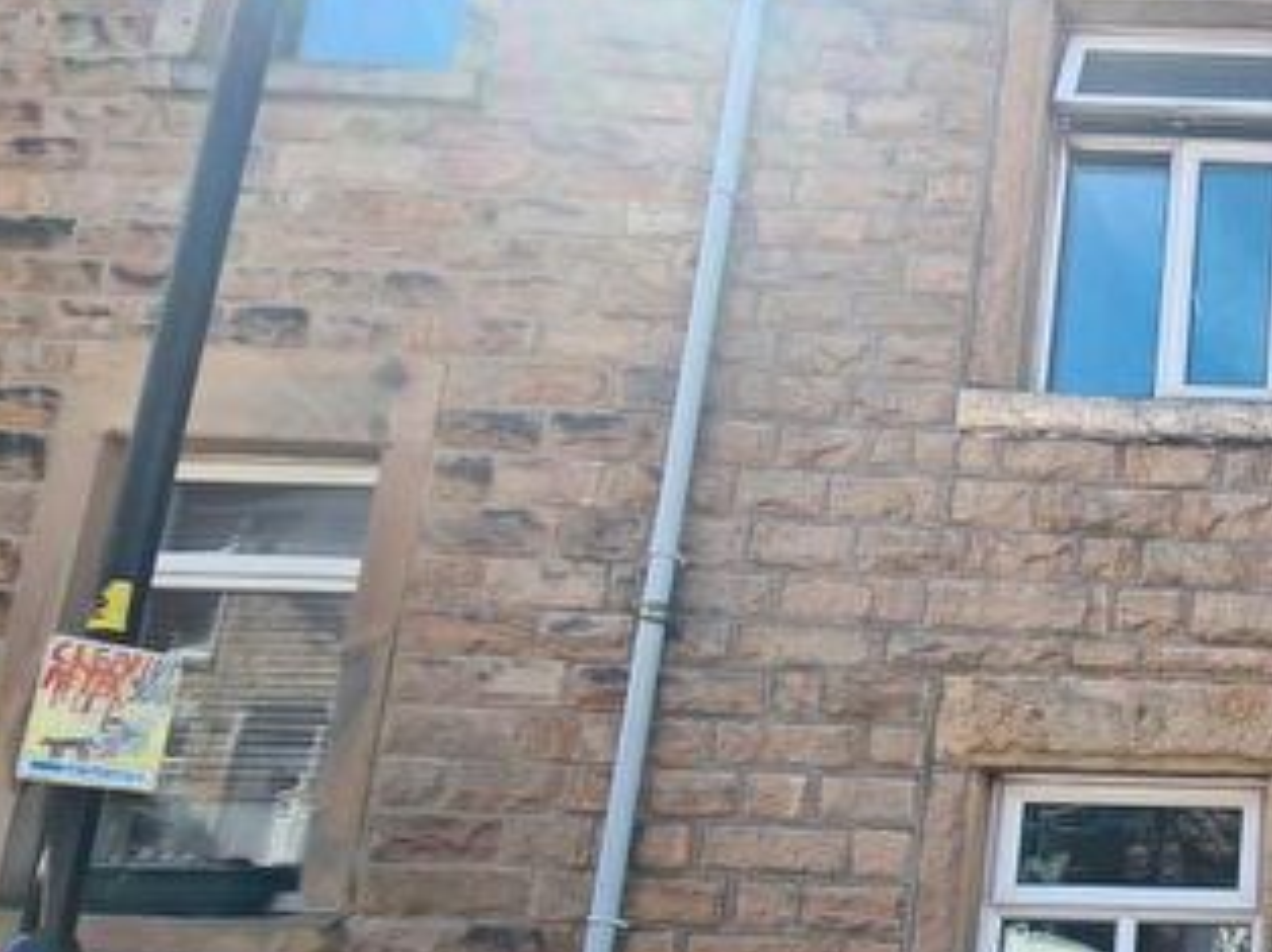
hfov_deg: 46.0
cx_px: 1398
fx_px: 1065
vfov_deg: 45.9
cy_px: 747
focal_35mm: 29
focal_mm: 2.2
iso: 50
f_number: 2.2
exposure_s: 1/370
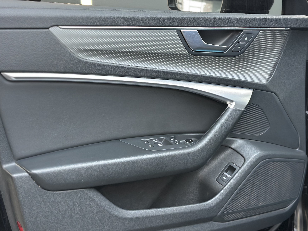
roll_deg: +1.0
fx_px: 498
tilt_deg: -11.1
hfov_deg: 34.3
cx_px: 176
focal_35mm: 56
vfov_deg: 26.1
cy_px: 97
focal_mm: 6.86
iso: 250
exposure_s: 1/50
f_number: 1.78
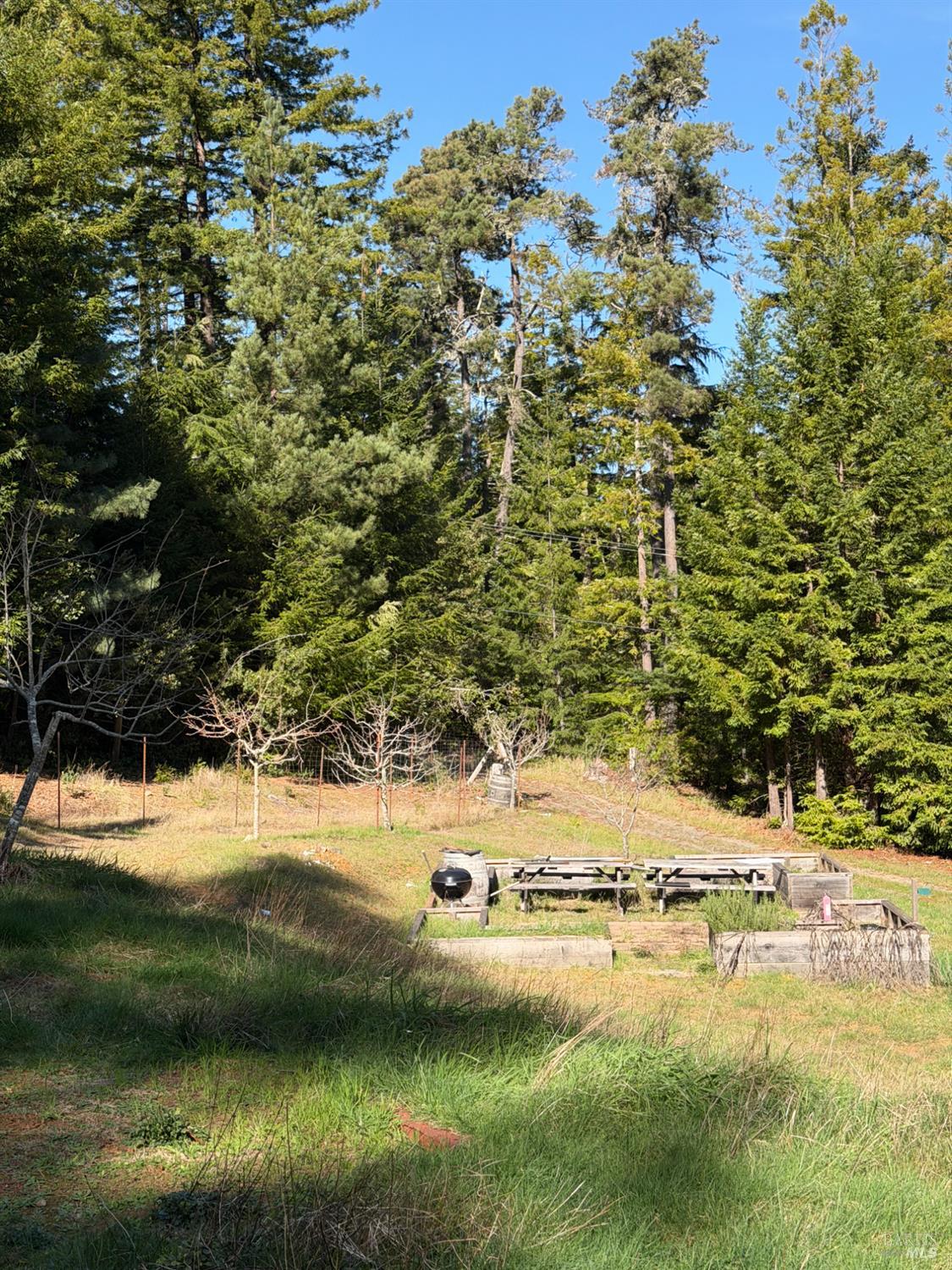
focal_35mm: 48
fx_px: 1760
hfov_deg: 30.3
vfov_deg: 39.7
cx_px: 476
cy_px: 635
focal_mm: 6.76
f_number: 1.78
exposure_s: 1/2208
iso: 64
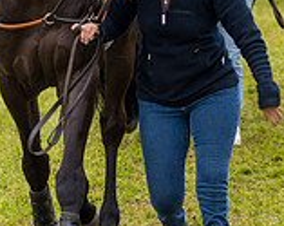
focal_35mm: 399
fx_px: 3347
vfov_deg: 3.9
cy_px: 57
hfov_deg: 4.9
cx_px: 193
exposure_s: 1/160
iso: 50
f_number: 4
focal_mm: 97
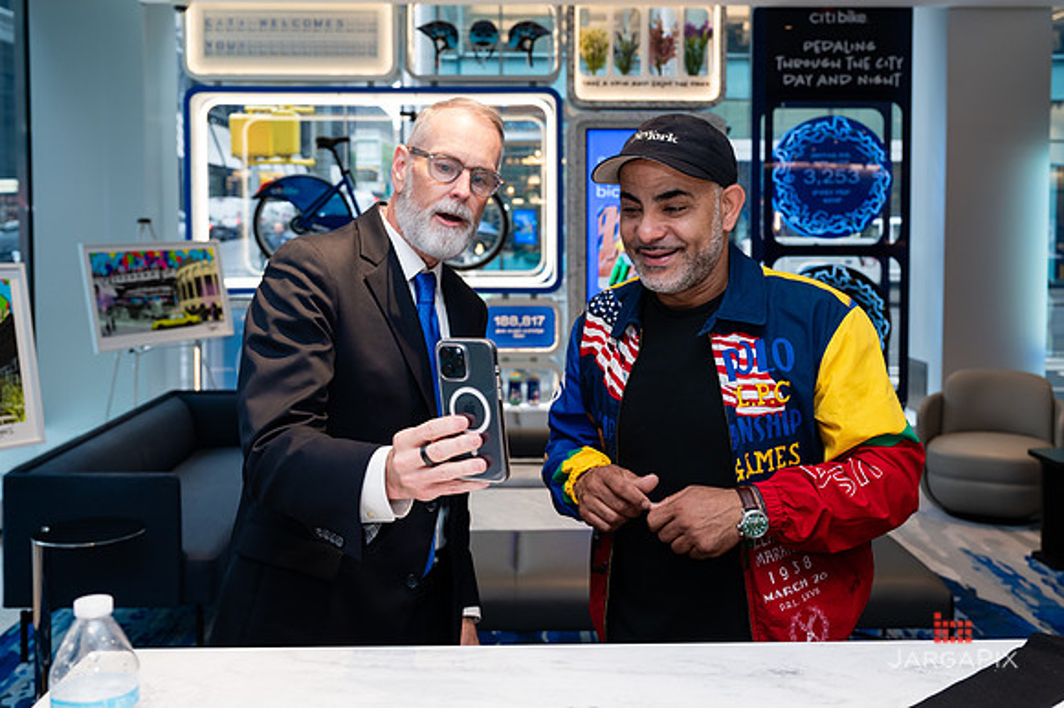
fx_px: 1130
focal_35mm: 38
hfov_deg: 50.4
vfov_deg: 34.6
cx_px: 532
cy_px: 268
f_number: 4
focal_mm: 30
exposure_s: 1/160
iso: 400
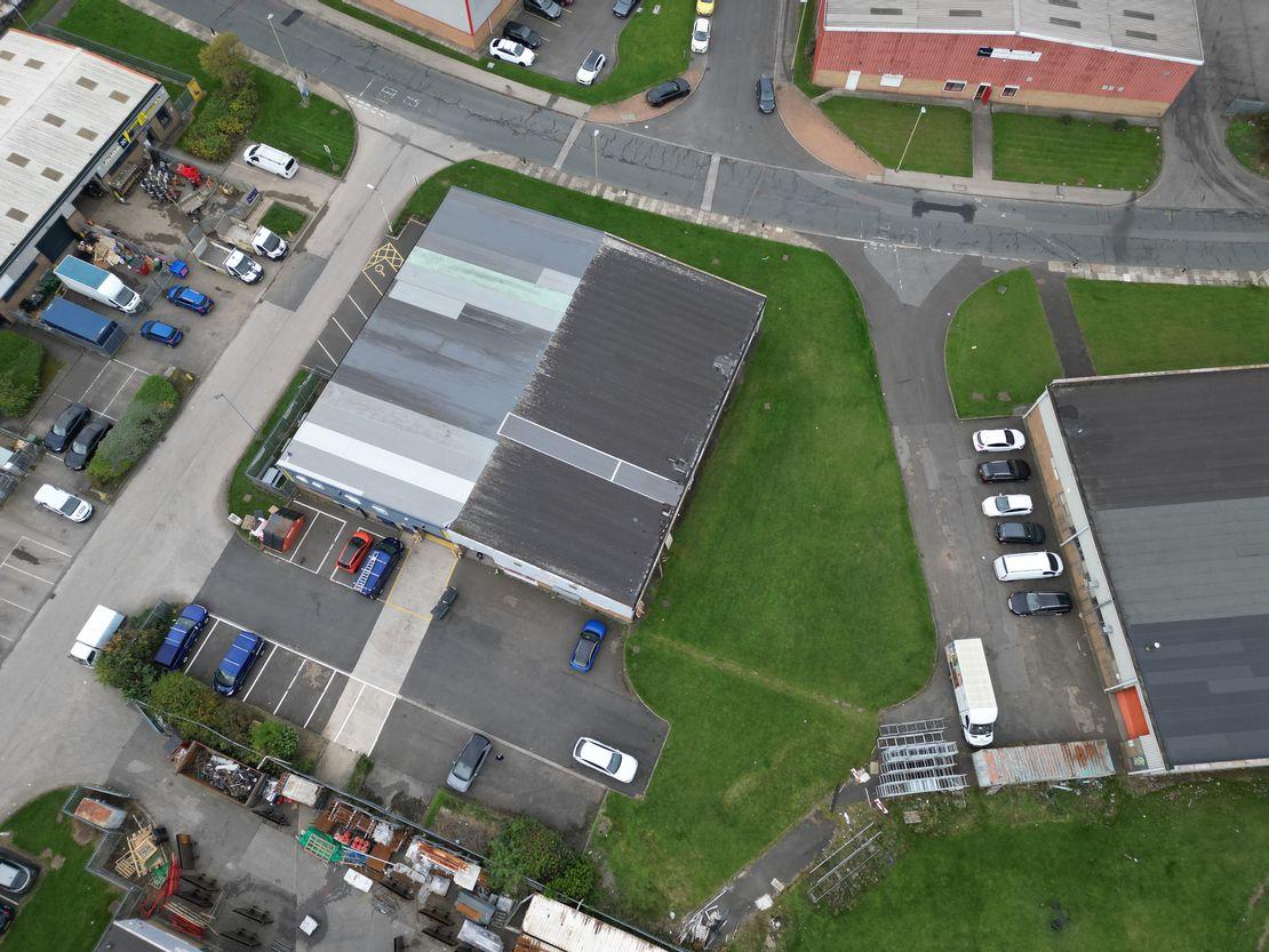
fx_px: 880
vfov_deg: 56.8
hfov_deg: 71.6
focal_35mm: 24
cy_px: 476
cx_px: 634
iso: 110
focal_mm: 6.72
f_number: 1.7
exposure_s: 1/320
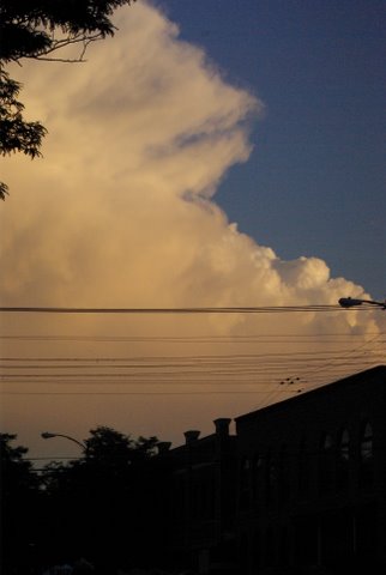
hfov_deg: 12.2
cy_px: 288
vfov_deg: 18.1
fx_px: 1801
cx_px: 193
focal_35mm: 112
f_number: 11
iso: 1600
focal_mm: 75
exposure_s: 1/750
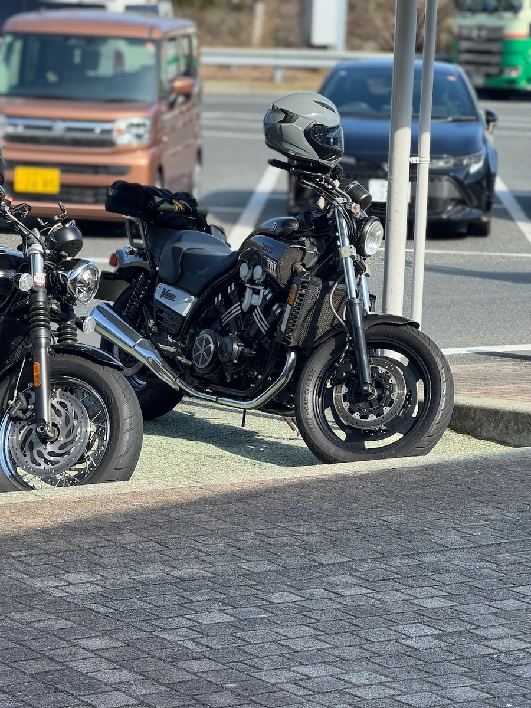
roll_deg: -2.0
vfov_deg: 16.4
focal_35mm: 120
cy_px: 354
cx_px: 266
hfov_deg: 12.3
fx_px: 2454
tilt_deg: -8.6
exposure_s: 1/486
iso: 50
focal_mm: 15.66
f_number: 2.8
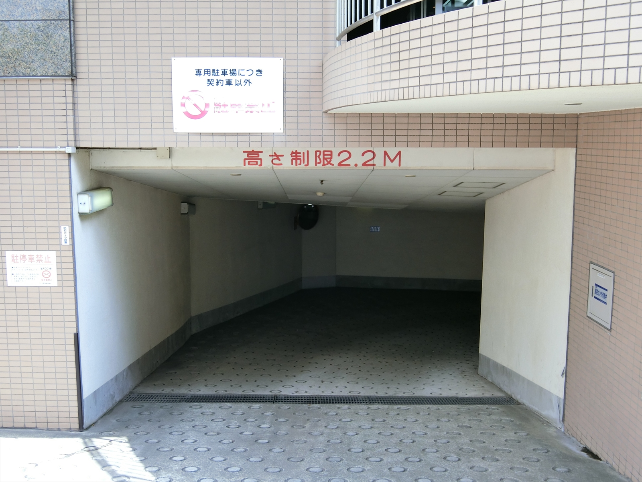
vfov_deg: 37.7
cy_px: 241
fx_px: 705
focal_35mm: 38
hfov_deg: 49.0
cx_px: 321
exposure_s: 1/125
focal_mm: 8.1
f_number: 3.7
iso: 100
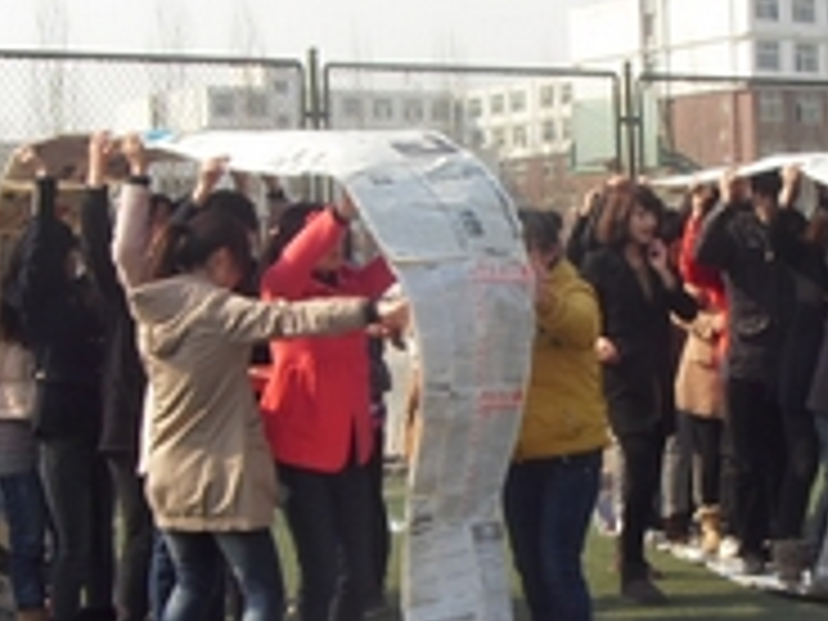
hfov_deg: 22.0
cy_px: 407
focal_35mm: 89
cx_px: 477
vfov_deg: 16.6
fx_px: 2129
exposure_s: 1/180
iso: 80
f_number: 6.2
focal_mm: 6.6
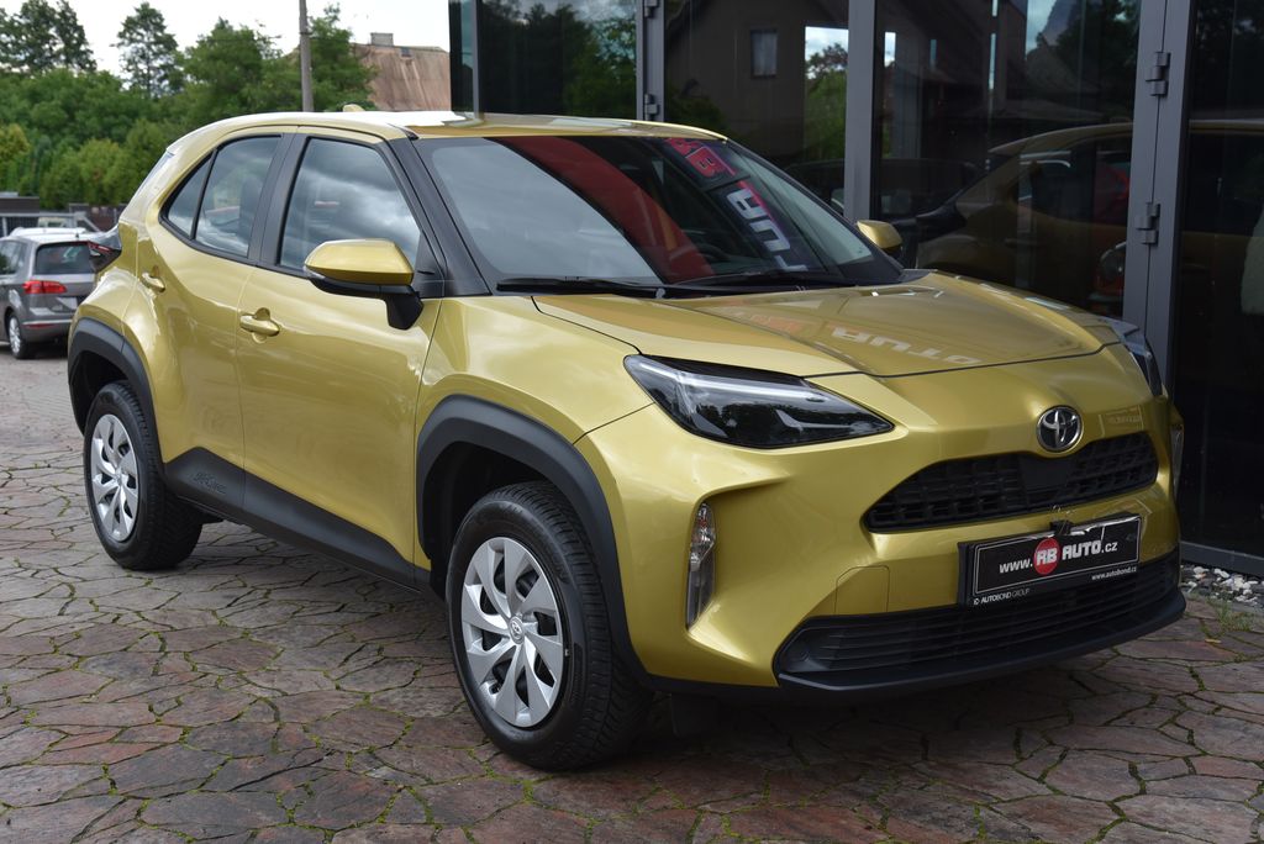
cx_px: 632
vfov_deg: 27.0
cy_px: 422
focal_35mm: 50
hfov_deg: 39.6
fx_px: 1756
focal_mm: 50
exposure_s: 1/200
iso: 500
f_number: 7.1
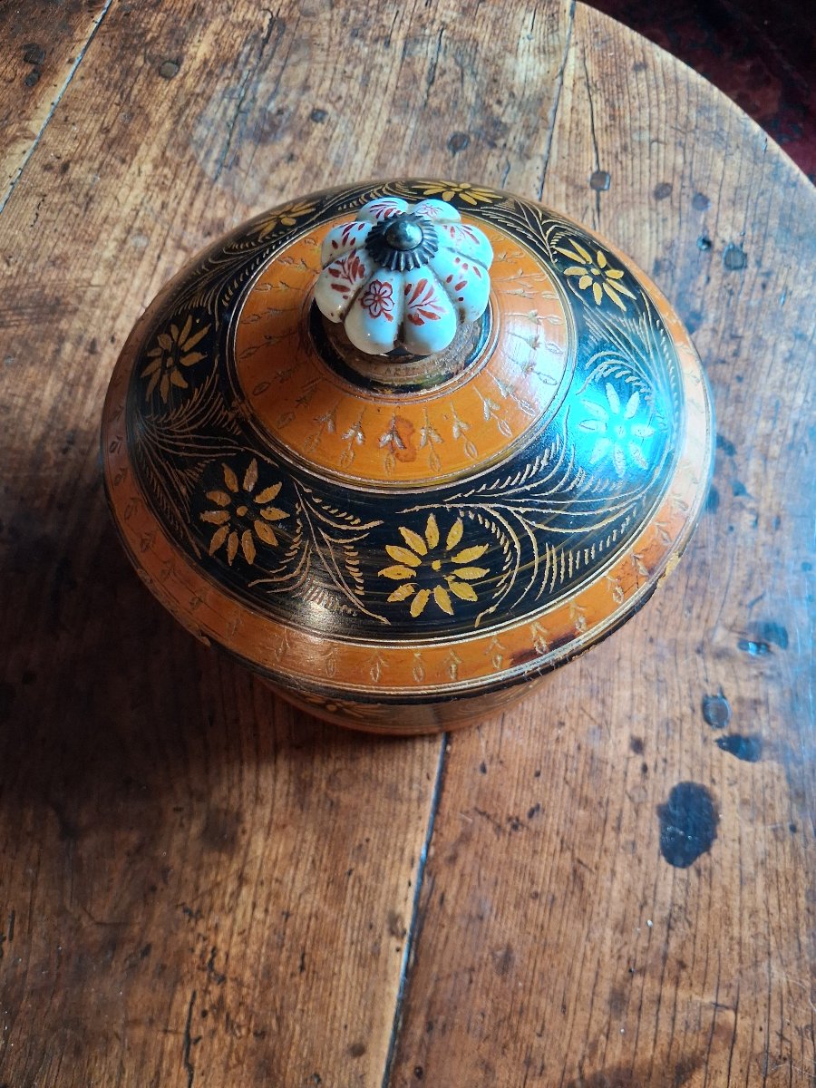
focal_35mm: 27
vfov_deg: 65.3
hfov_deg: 51.4
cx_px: 408
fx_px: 849
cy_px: 544
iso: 250
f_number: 1.8
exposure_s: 1/100
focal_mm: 4
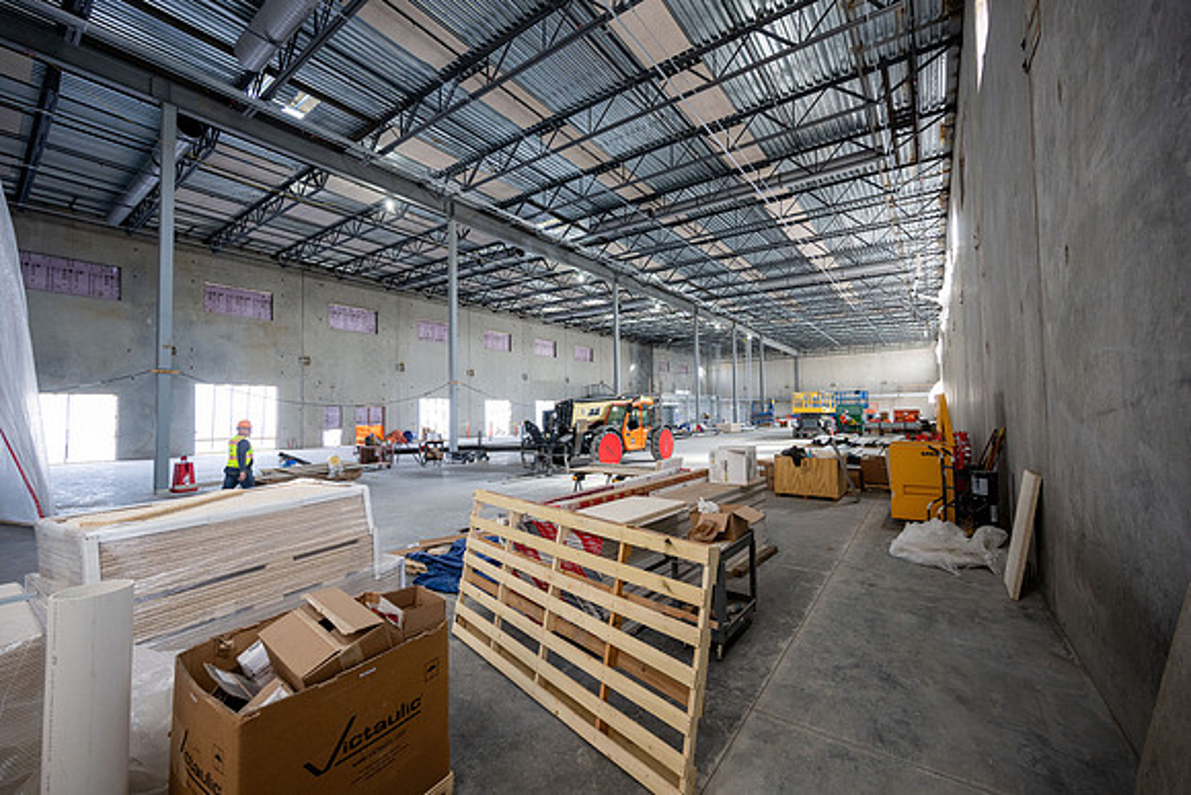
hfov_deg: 104.2
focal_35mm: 14
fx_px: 463
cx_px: 596
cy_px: 398
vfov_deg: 81.2
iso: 1000
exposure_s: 1/125
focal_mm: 14
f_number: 4
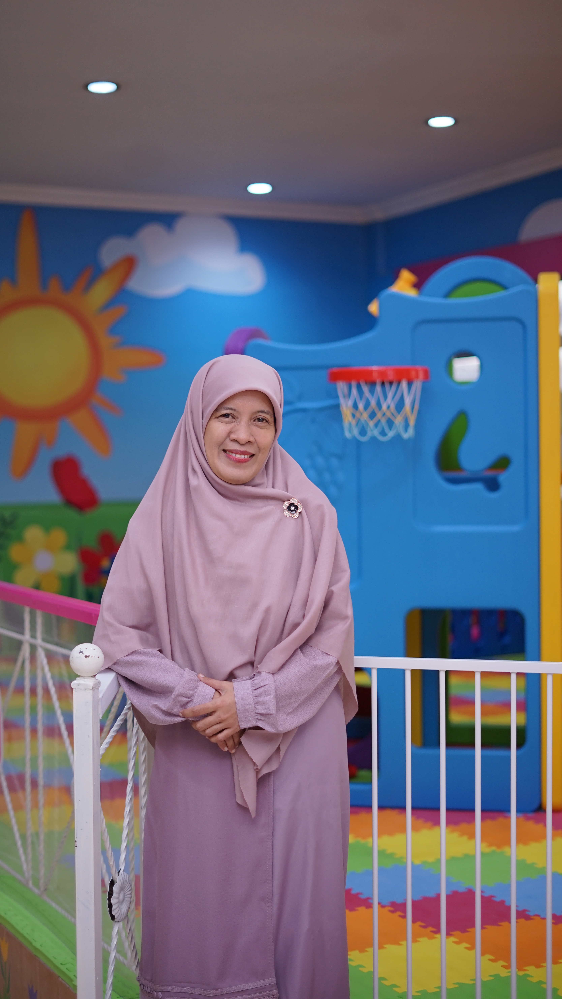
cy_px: 500
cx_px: 237
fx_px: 1404
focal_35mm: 53
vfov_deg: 39.2
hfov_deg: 22.6
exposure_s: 1/100
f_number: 1.8
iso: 320
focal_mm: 50
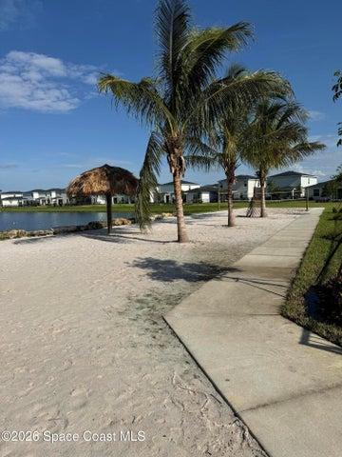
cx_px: 171
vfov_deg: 71.6
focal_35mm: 24
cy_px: 228
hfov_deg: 56.8
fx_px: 316
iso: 80
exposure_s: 1/9091
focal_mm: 6.76
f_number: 1.78
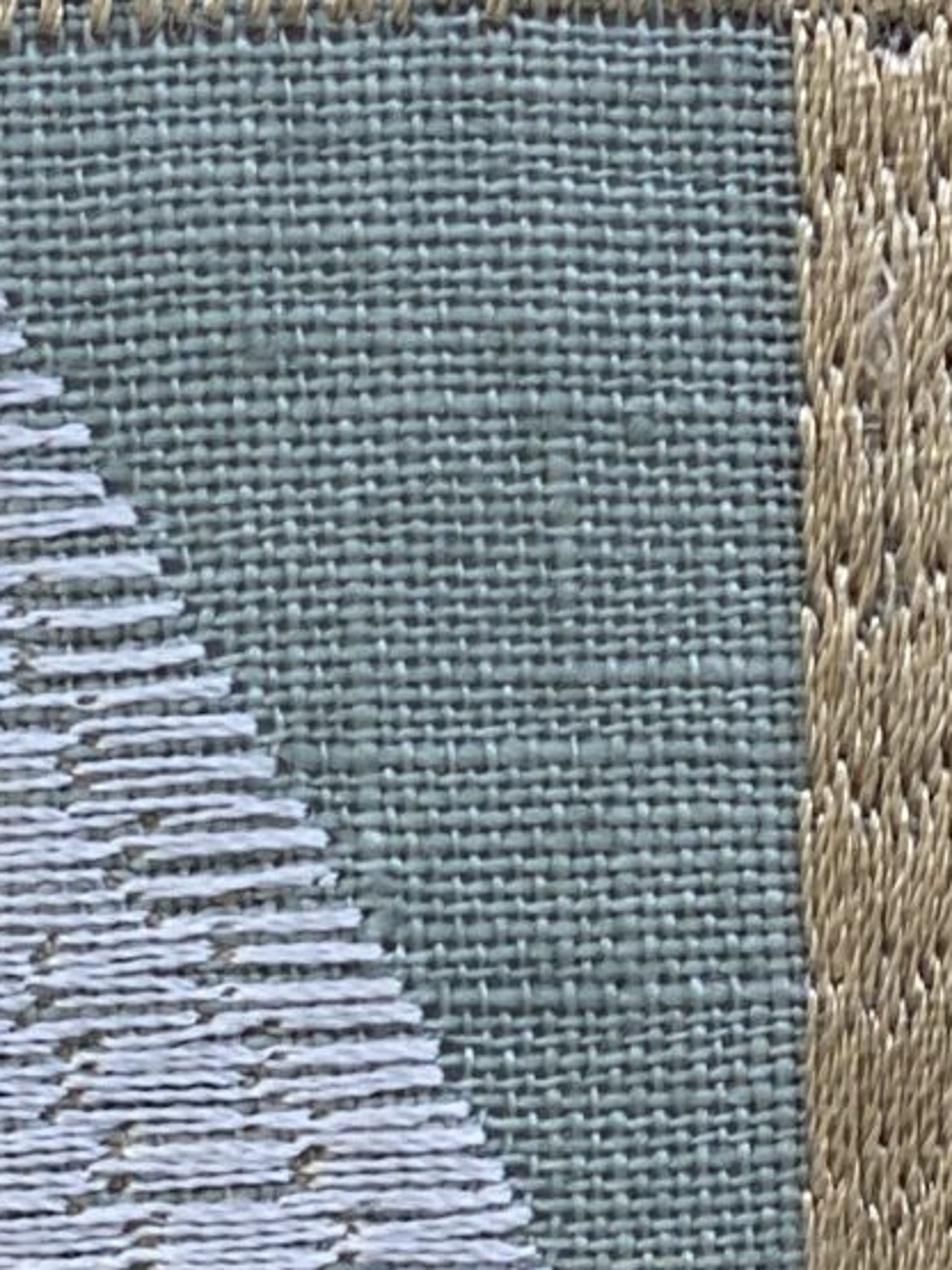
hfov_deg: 6.2
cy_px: 82
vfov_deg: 8.2
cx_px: 975
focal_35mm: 240
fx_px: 8804
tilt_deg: -23.1
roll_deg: +1.0
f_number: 2
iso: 25
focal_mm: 6
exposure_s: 1/122
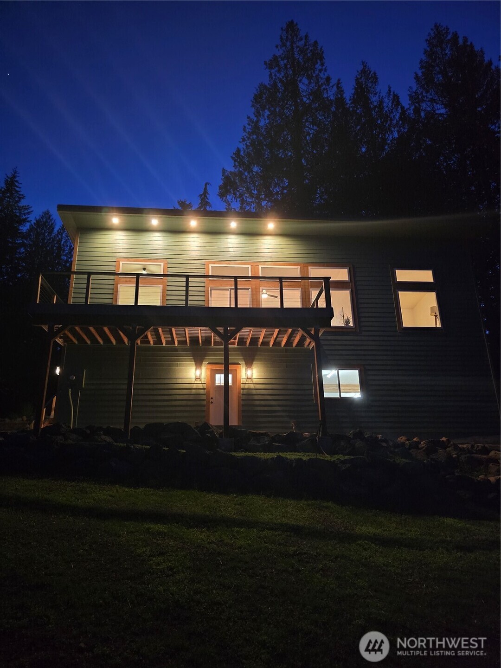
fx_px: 444
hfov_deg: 58.9
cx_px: 250
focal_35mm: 23
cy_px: 334
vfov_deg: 73.9
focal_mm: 6.3
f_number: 1.7
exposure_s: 1/40
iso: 1600
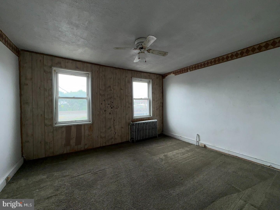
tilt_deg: -1.3
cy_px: 105
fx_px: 113
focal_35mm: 14
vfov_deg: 85.7
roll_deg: -0.2
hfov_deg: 102.1
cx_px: 140
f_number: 2.2
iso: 16
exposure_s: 1/121
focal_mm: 2.22
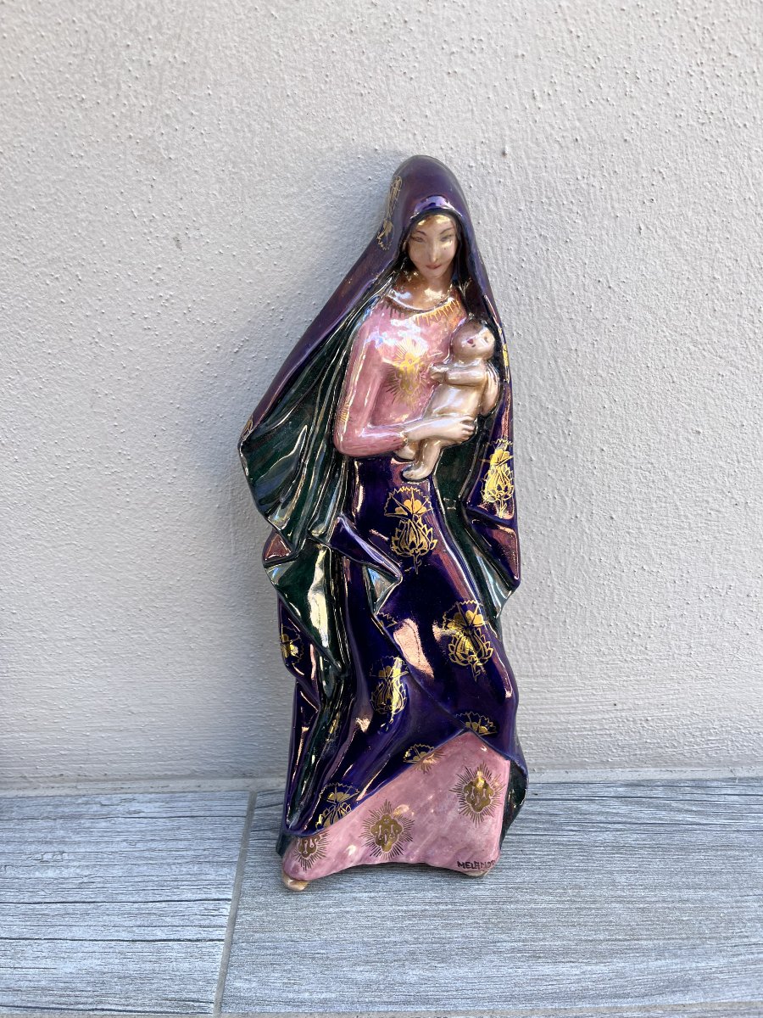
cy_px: 509
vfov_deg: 67.3
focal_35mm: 26
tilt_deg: -24.7
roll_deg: +2.1
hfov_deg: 53.1
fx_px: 764
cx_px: 382
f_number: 1.6
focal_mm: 5.1
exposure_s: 1/122
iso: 32
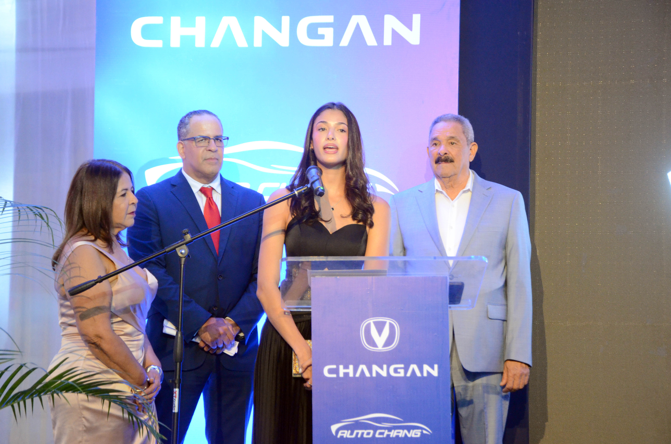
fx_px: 1618
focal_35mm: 87
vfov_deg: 15.6
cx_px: 336
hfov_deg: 23.4
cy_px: 222
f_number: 5
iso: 3200
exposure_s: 1/50
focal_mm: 58
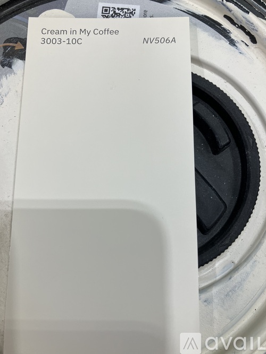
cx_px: 133
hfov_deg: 49.7
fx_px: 287
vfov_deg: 63.5
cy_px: 177
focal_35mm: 28
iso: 32
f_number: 1.8
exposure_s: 1/120
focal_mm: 3.99
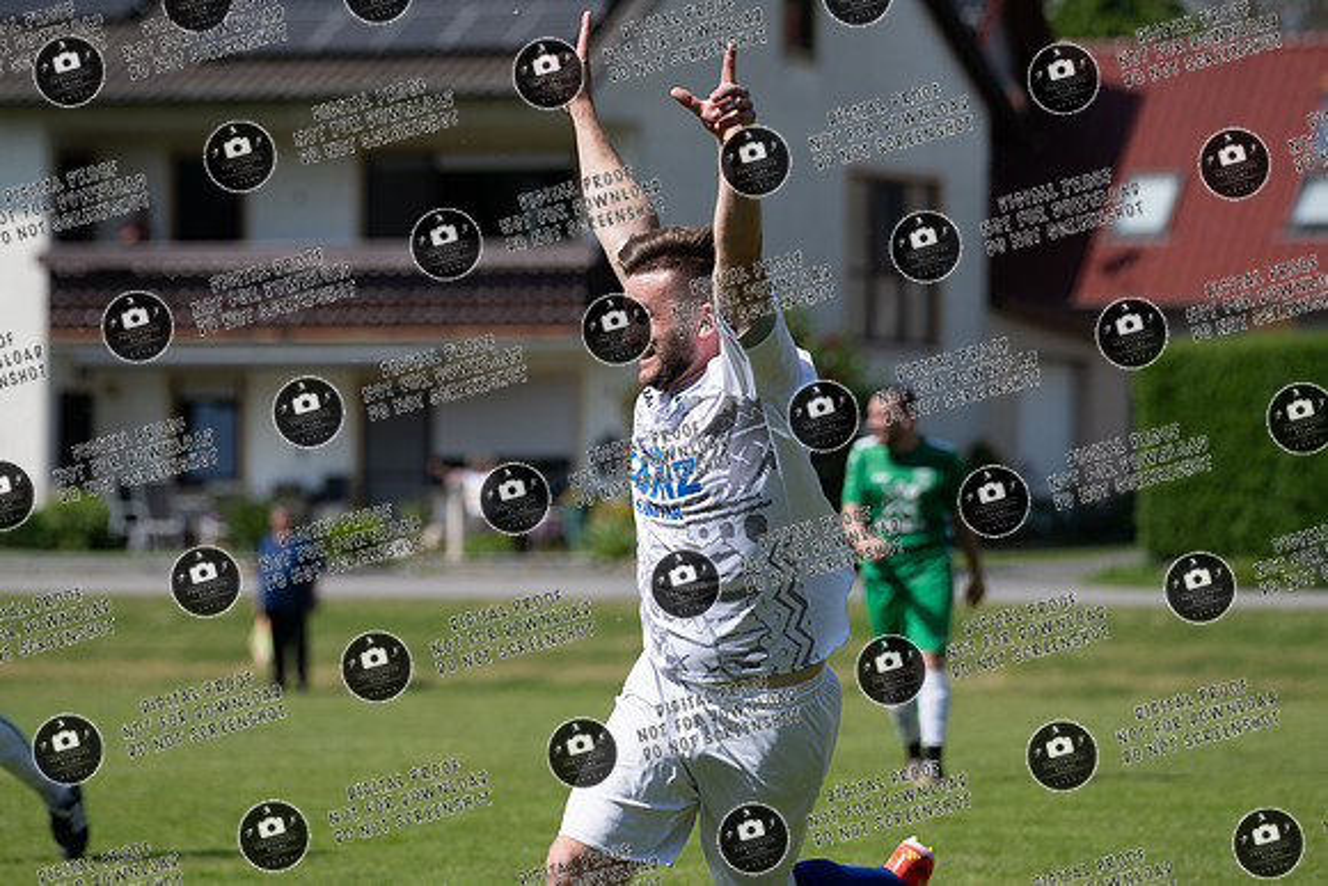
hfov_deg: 10.3
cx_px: 664
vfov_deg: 6.9
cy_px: 443
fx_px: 7379
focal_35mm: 200
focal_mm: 200
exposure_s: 1/1600
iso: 180
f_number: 5.6
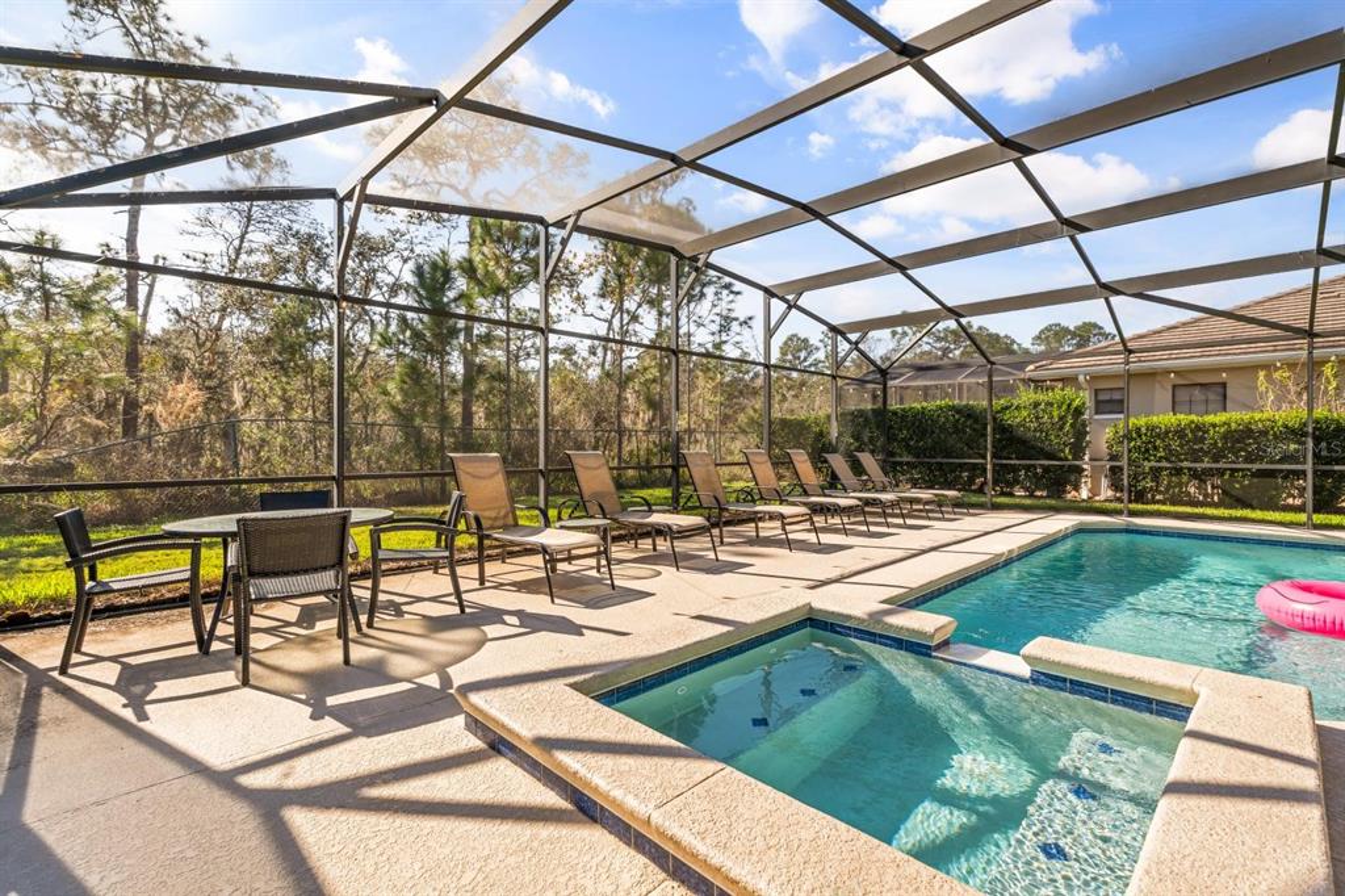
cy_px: 448
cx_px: 672
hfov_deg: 96.8
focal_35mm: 16
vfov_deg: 73.7
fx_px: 598
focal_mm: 16
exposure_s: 1/400
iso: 125
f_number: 6.3
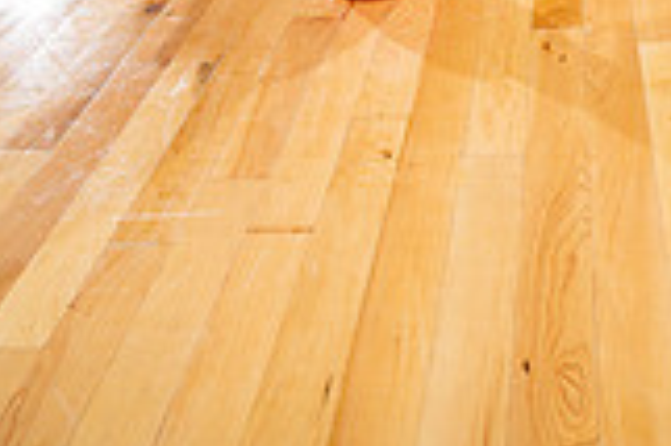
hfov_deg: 34.8
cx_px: 517
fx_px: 1043
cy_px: -475
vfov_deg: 17.0
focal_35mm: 56
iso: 250
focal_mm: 20
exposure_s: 1/250
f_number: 7.1
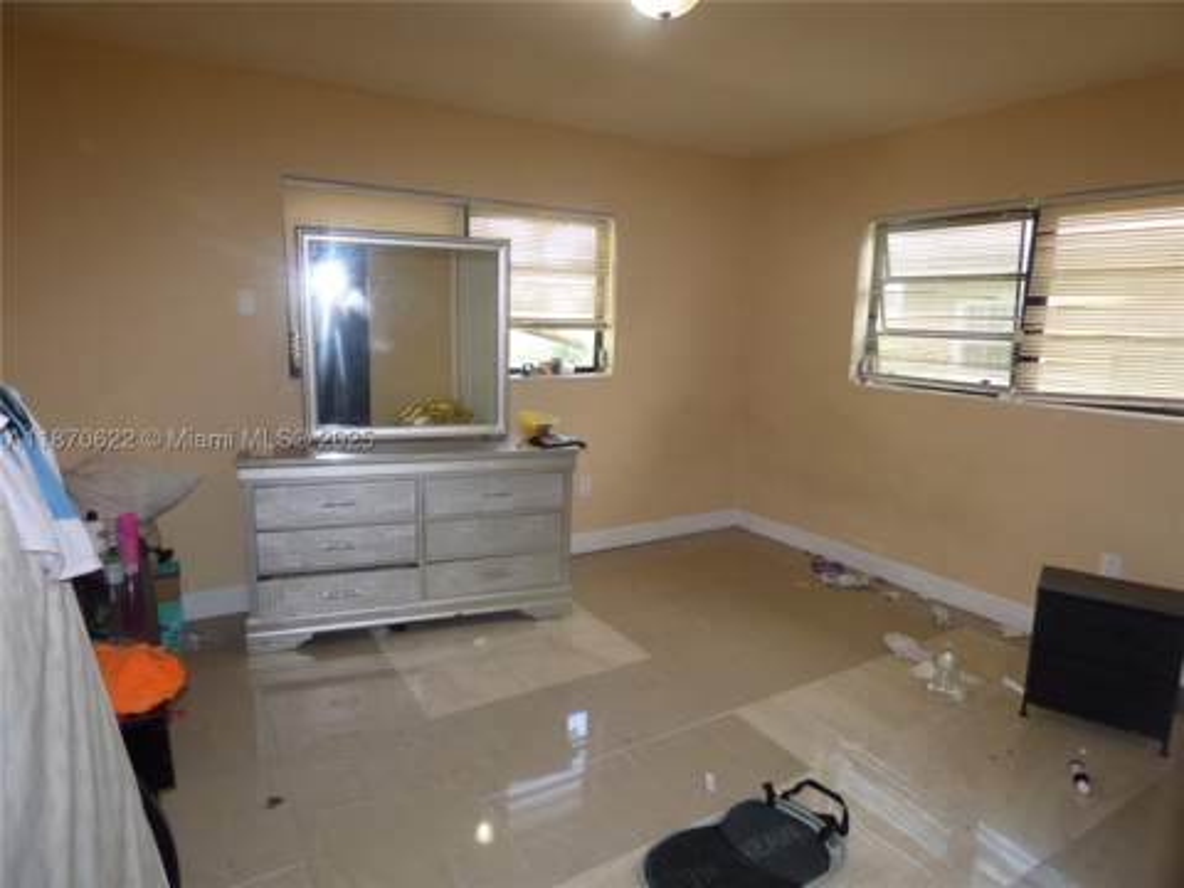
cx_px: 592
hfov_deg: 81.7
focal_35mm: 20
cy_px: 444
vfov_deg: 66.0
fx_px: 684
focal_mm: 3.58
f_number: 2.8
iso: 100
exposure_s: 1/40
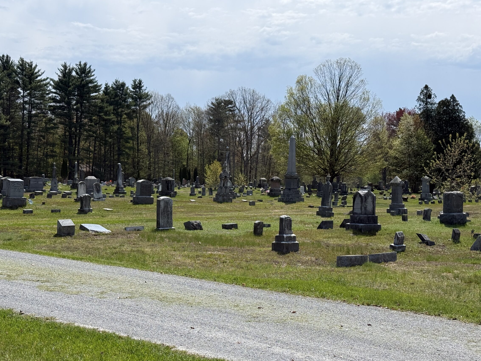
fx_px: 750
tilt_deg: -1.0
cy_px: 189
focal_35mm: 54
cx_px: 237
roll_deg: -0.8
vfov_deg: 27.0
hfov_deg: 35.5
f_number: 1.78
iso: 64
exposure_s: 1/6536
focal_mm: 6.76
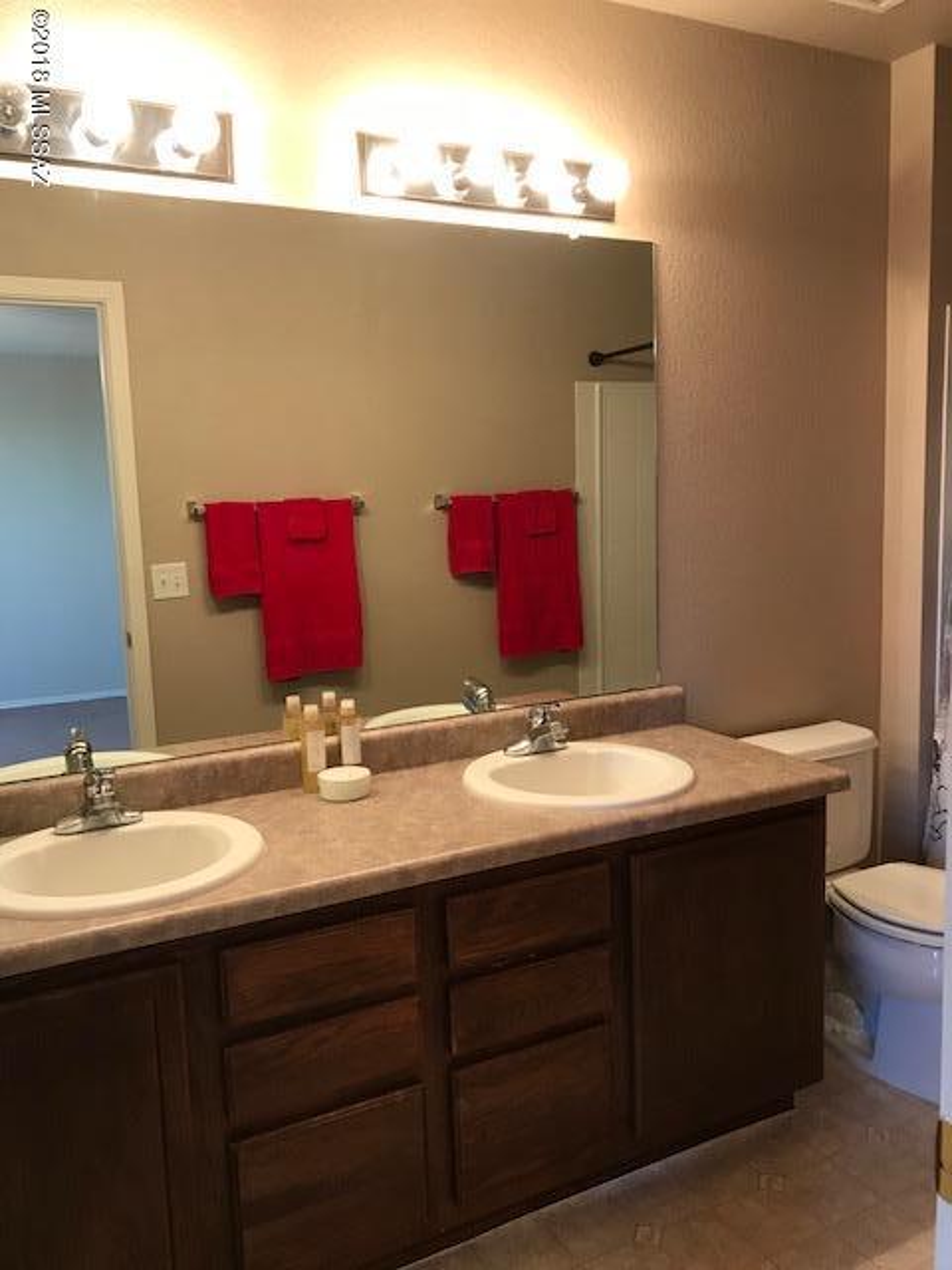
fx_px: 1027
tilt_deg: -7.5
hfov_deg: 49.7
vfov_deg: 63.4
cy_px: 635
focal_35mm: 28
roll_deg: +2.0
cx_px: 476
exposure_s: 1/20
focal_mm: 3.99
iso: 32
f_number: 1.8
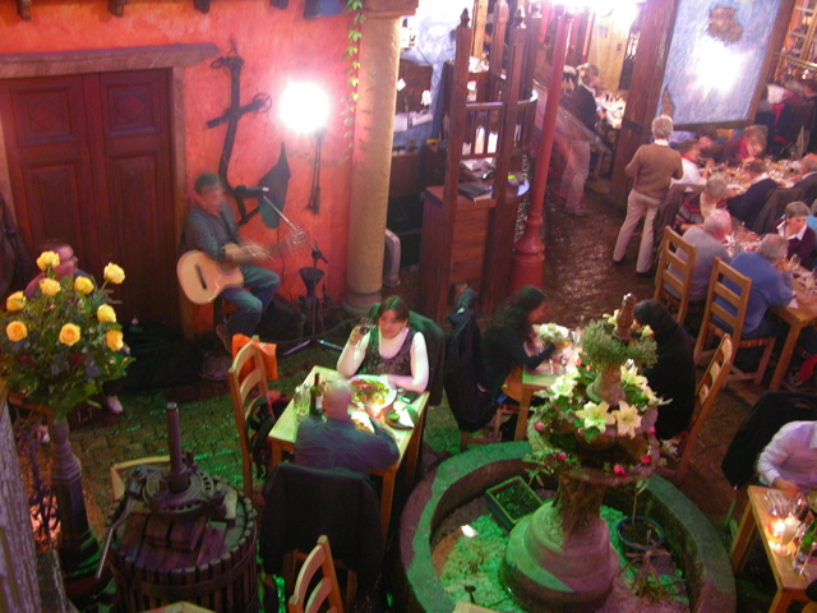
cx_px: 408
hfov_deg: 52.6
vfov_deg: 40.7
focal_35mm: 35
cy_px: 306
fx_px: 826
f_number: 2.8
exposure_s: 1.85
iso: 200
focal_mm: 8.9
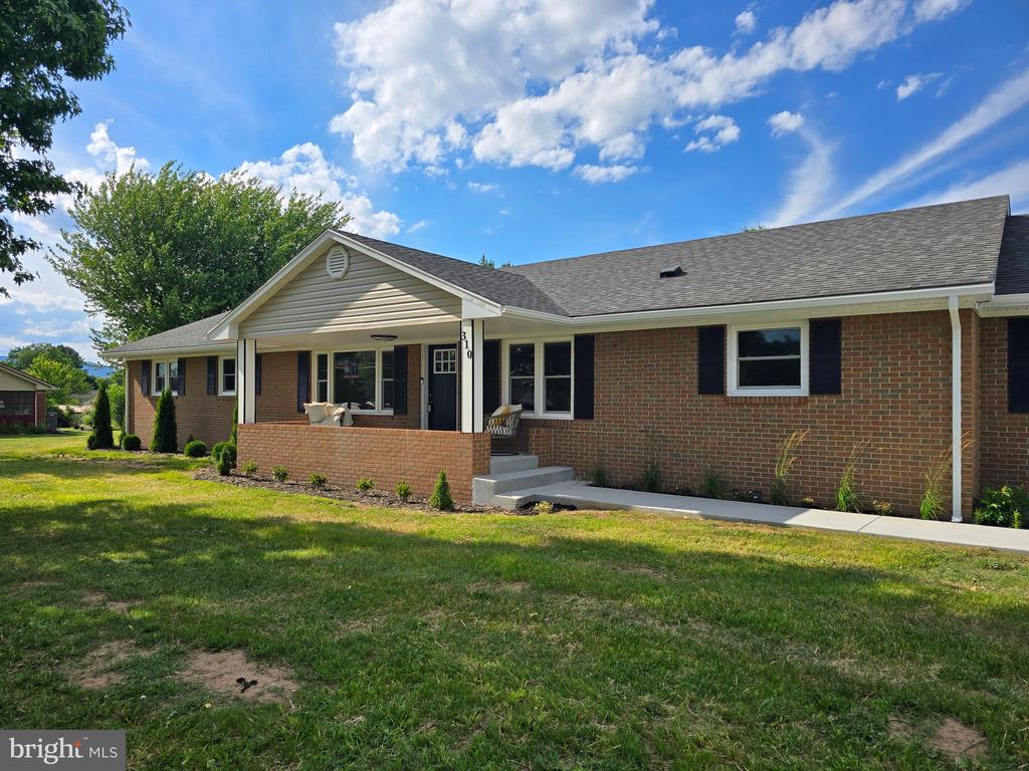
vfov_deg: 58.9
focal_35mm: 23
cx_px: 514
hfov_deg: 73.9
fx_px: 684
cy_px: 386
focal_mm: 6.3
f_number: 1.7
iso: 12
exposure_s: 1/1036
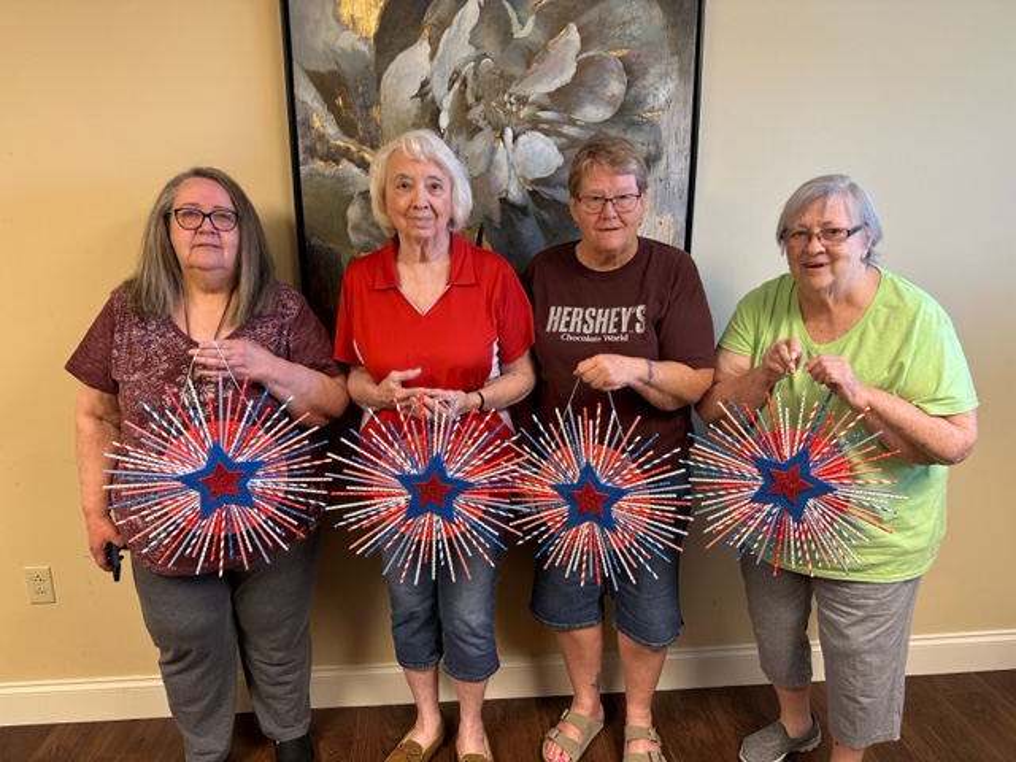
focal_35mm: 24
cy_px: 381
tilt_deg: -14.5
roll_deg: +0.2
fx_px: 704
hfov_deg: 71.6
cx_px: 508
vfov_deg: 56.8
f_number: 1.78
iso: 160
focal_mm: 6.86
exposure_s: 1/60
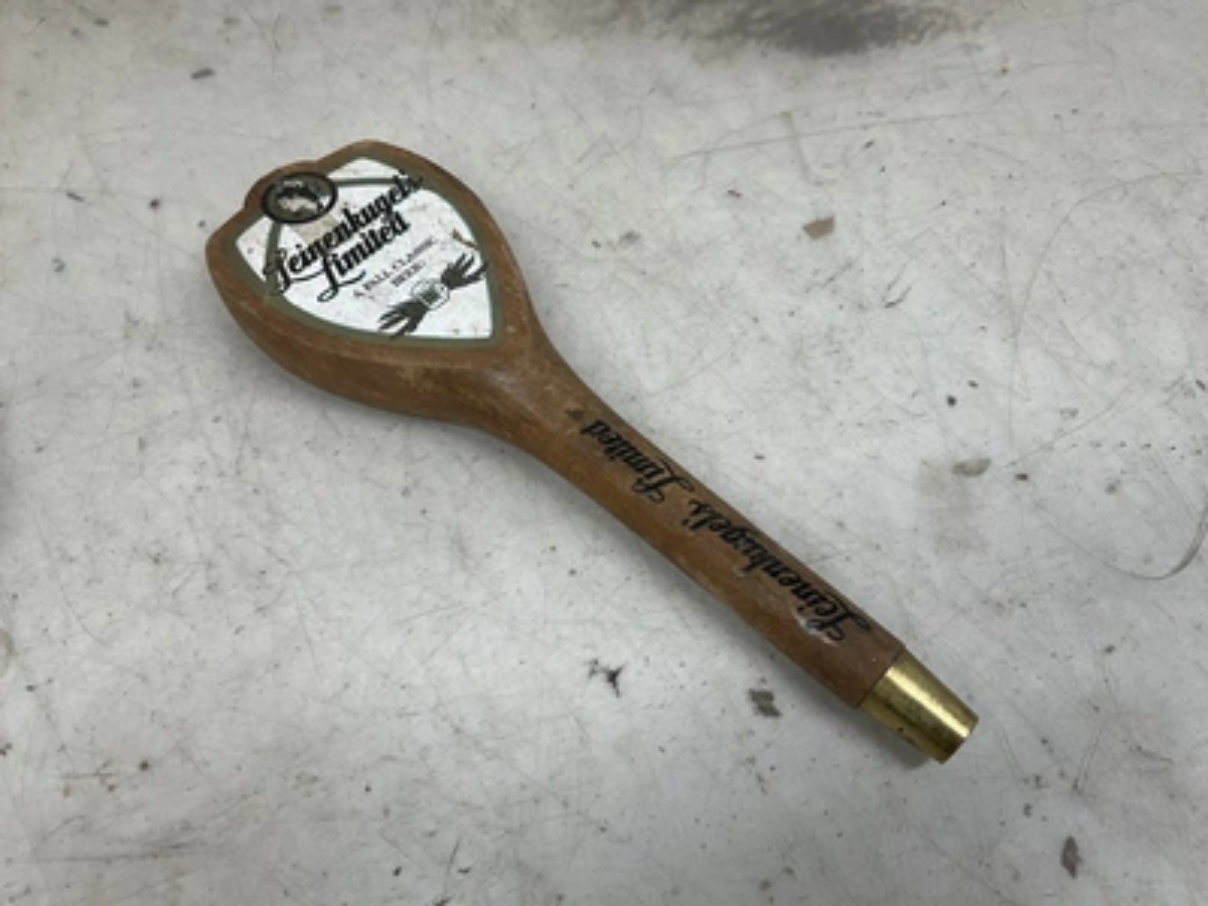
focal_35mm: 29
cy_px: 453
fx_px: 1012
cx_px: 604
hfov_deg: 61.7
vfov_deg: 48.2
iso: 32
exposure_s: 1/122
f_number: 1.8
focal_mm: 3
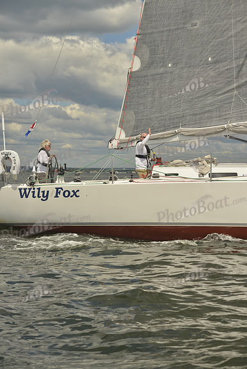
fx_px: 720
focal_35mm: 70
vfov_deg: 28.8
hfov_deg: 19.5
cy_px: 184
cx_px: 124
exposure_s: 1/640
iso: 200
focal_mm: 70
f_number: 7.1
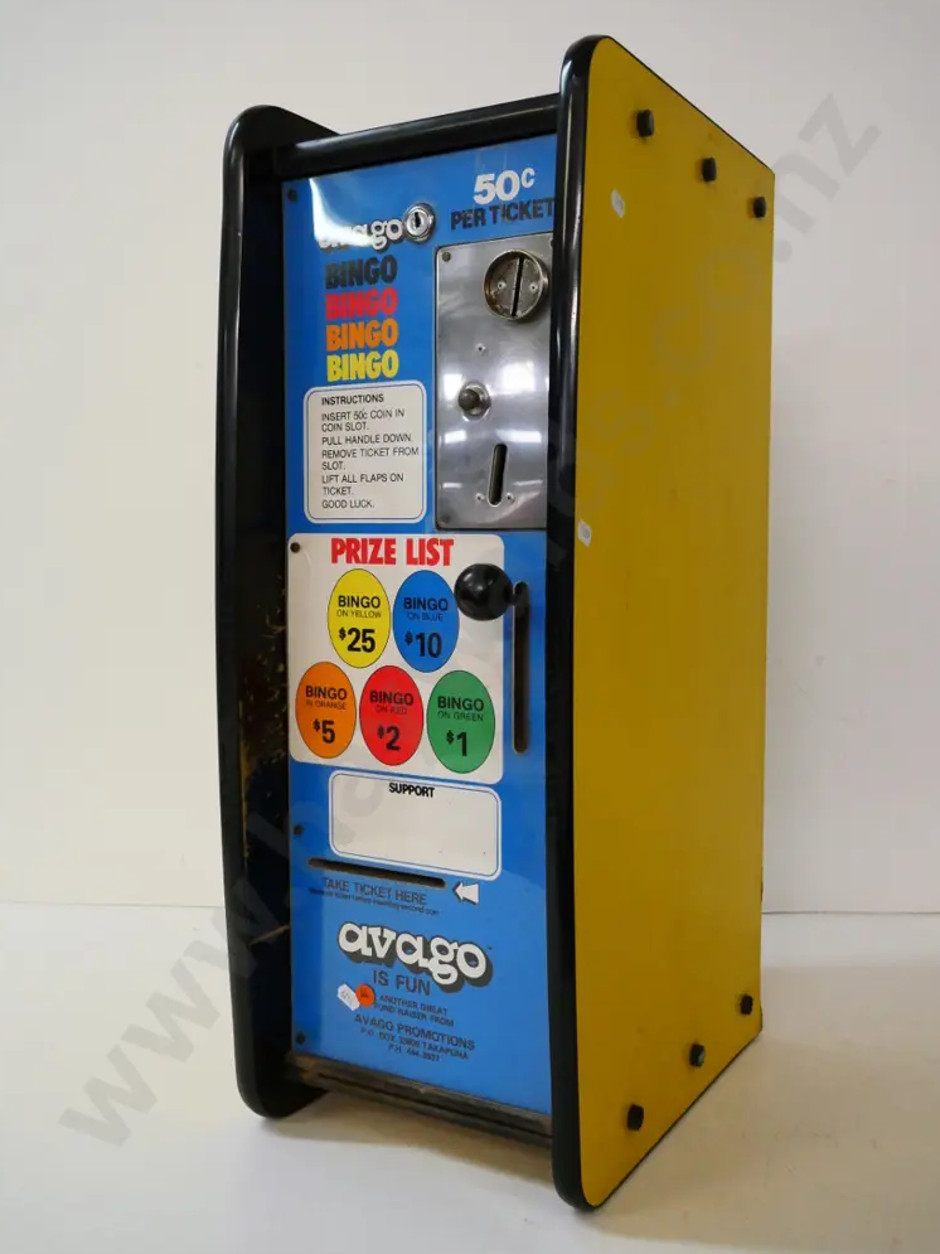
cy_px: 628
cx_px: 467
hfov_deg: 40.7
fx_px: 1268
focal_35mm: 35
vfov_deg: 52.6
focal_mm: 17
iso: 3200
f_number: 5.6
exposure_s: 1/200
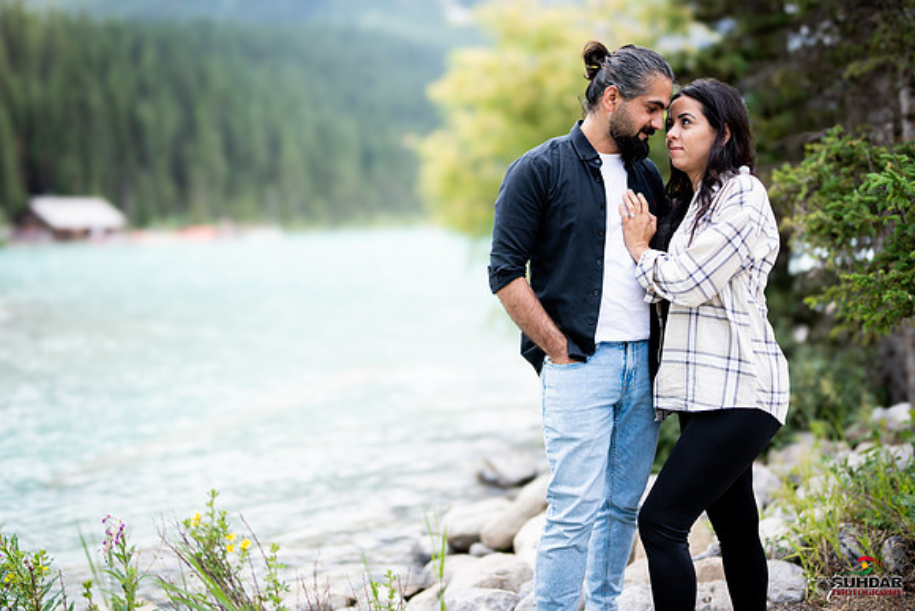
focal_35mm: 35
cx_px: 458
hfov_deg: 54.4
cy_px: 306
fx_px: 890
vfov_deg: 37.9
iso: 200
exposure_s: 1/4000
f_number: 1.2
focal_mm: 35
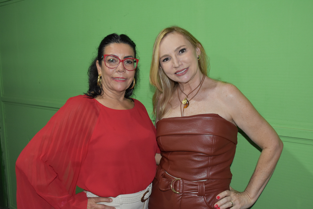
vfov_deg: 40.0
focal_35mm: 33
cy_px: 104
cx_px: 156
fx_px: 287
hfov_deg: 57.2
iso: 1600
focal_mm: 22
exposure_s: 1/60
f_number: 5.6
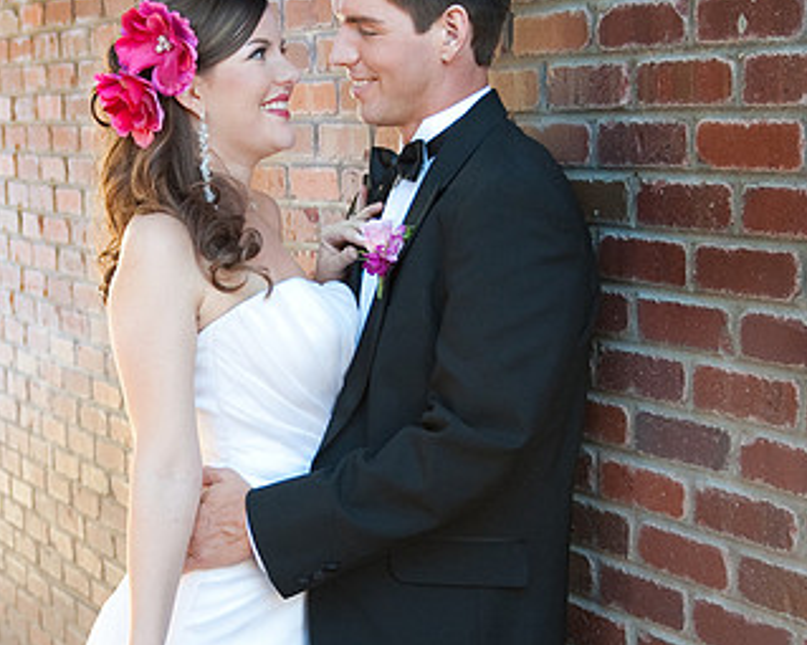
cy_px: 309
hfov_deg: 31.5
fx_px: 1385
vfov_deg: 26.2
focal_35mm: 58
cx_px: 144
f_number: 2.8
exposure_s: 1/400
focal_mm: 34
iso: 800
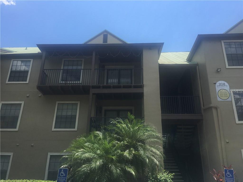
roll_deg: -0.5
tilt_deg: +20.2
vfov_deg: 48.2
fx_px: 204
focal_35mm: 29
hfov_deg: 61.7
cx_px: 122
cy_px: 91
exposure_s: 1/1282
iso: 25
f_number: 2.2
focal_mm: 4.15
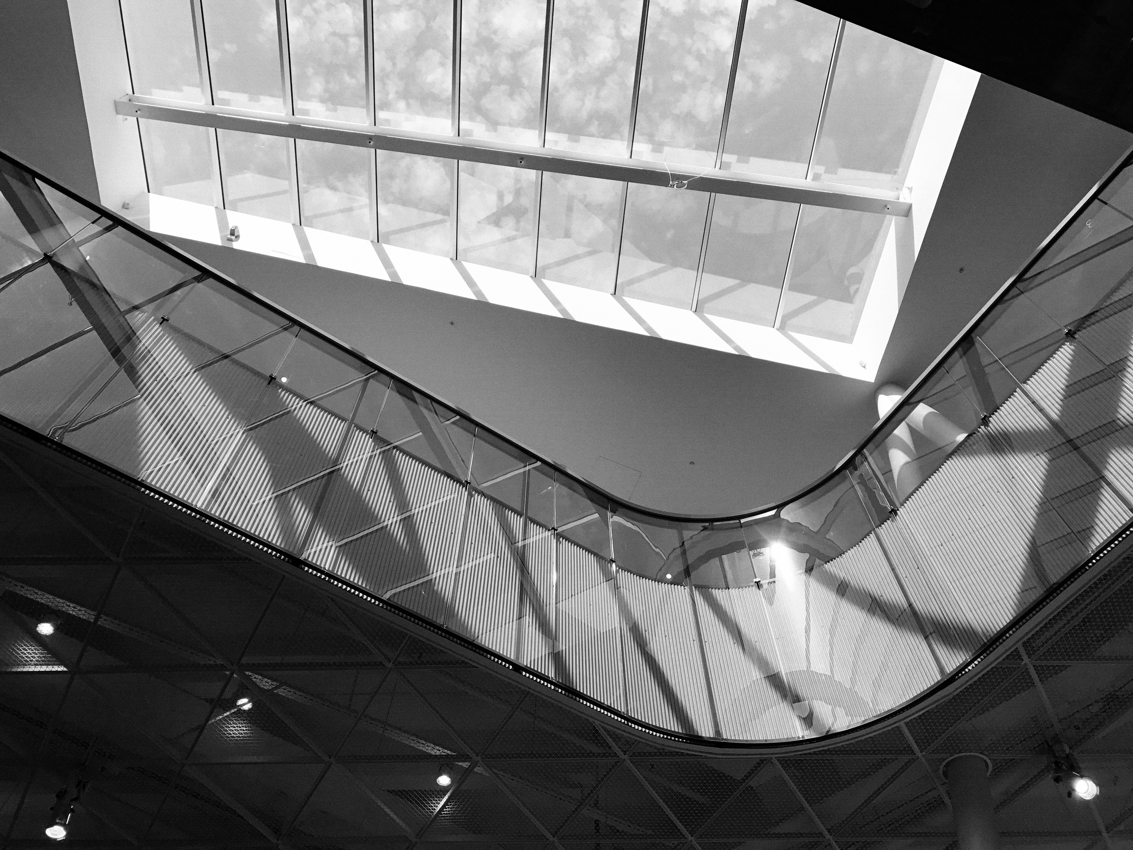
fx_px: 916
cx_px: 566
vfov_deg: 49.7
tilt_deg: +61.3
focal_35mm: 28
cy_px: 425
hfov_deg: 63.4
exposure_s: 1/626
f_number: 1.8
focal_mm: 3.99
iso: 20
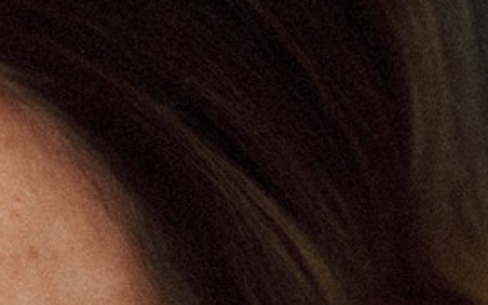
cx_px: -374
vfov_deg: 2.2
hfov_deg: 3.6
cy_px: 1075
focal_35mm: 579
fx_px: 7699
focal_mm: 85
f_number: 1.4
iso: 640
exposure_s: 1/400
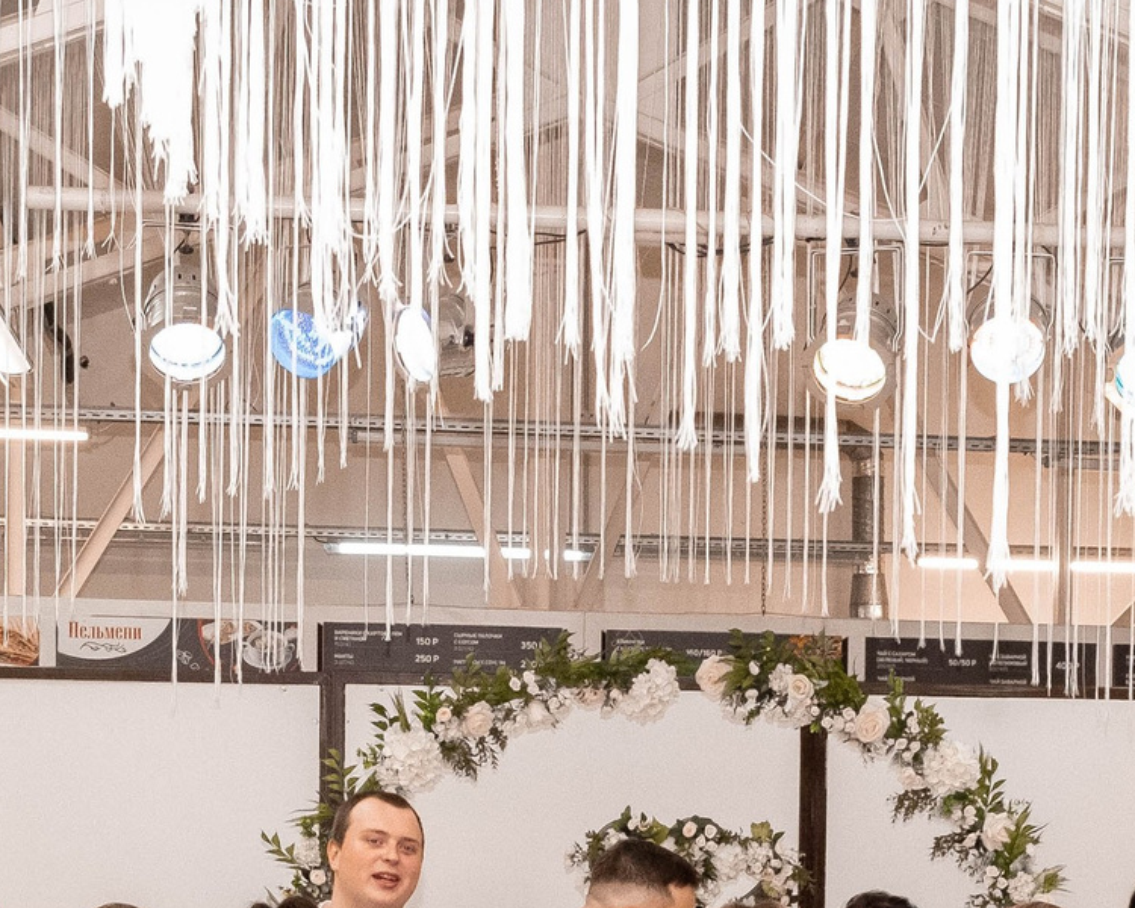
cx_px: 720
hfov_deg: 18.4
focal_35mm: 104
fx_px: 3494
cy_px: 1149
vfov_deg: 14.3
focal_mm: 20.5
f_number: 4.5
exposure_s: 1/160
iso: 2500
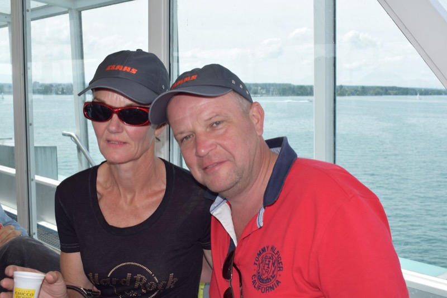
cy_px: 149
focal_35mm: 42
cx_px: 224
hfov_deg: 46.4
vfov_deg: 31.9
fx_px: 521
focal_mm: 28
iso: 100
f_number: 7.1
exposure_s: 1/200
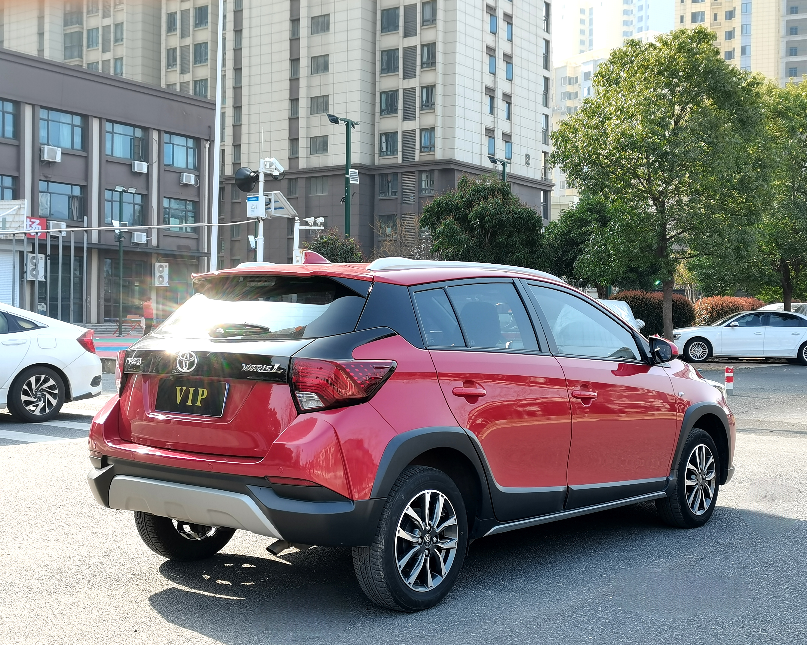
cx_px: 426
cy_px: 322
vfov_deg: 33.4
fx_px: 1075
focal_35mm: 45
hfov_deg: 41.1
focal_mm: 5.58
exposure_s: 1/210
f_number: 1.8
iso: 50
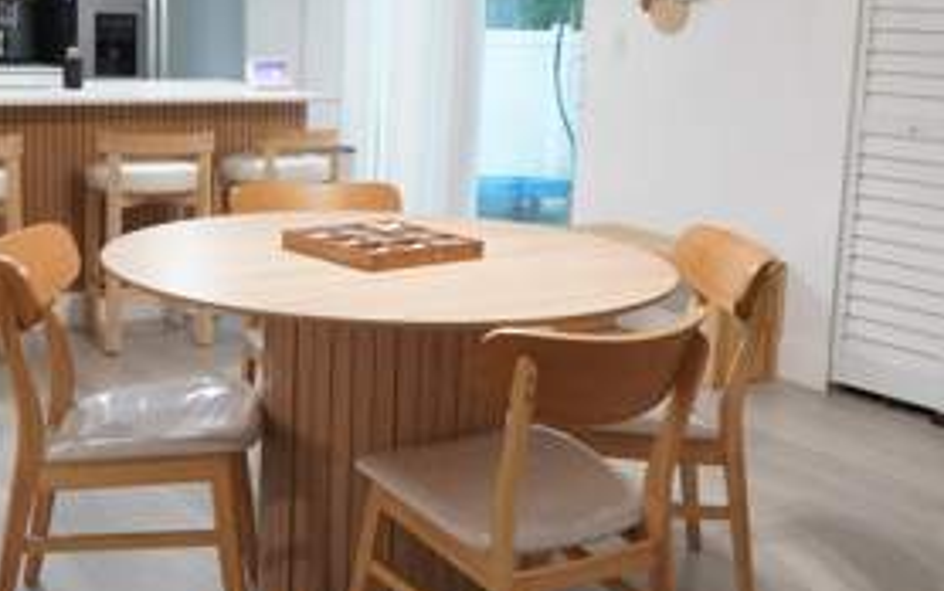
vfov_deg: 25.3
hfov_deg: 39.5
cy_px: 207
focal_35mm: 51
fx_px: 1313
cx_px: 404
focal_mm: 29
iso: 6400
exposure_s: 1/125
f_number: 5.6
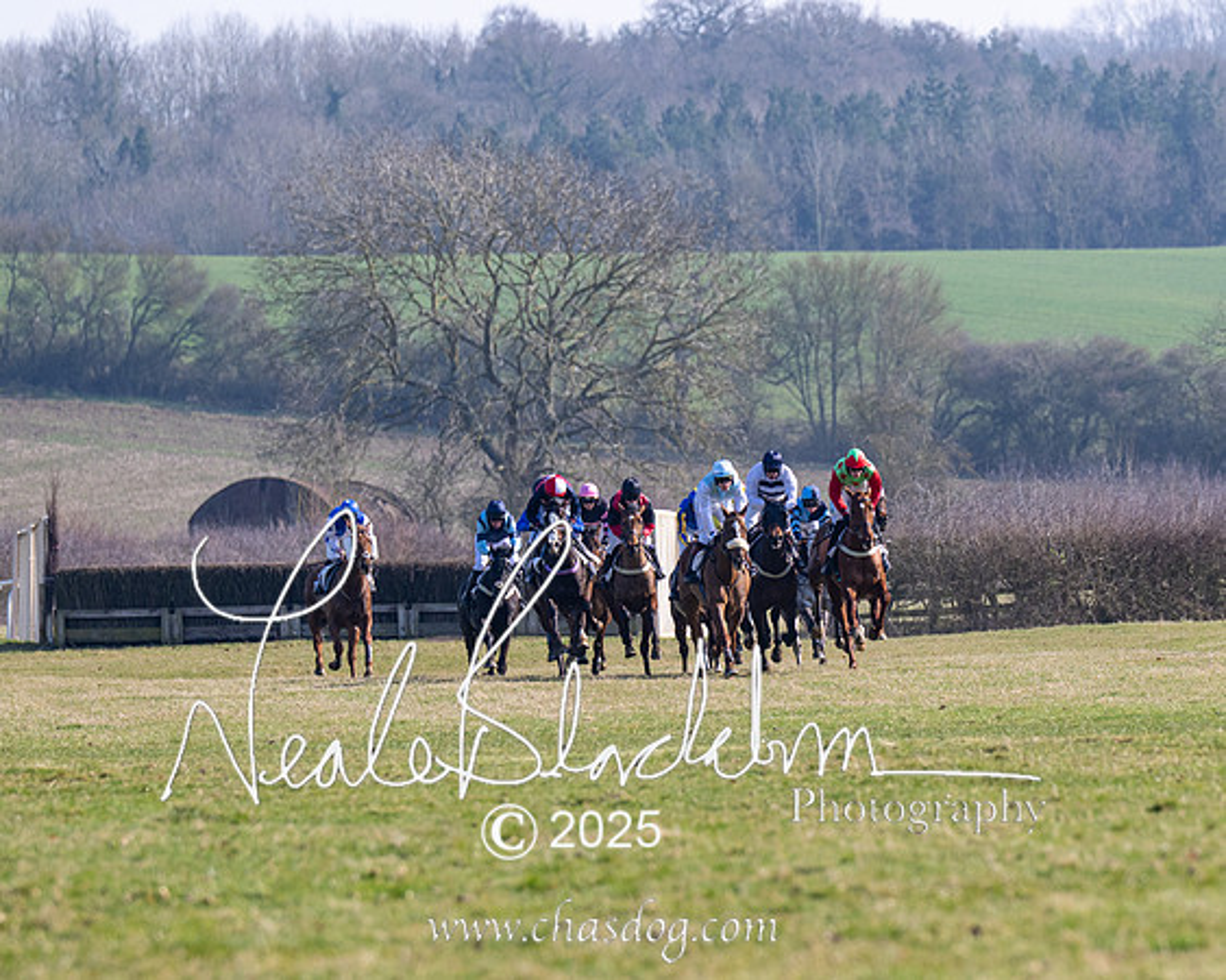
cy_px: 566
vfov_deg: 3.9
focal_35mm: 395
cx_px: 800
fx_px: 14332
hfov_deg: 4.9
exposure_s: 1/2000
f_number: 4
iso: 200
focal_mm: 200
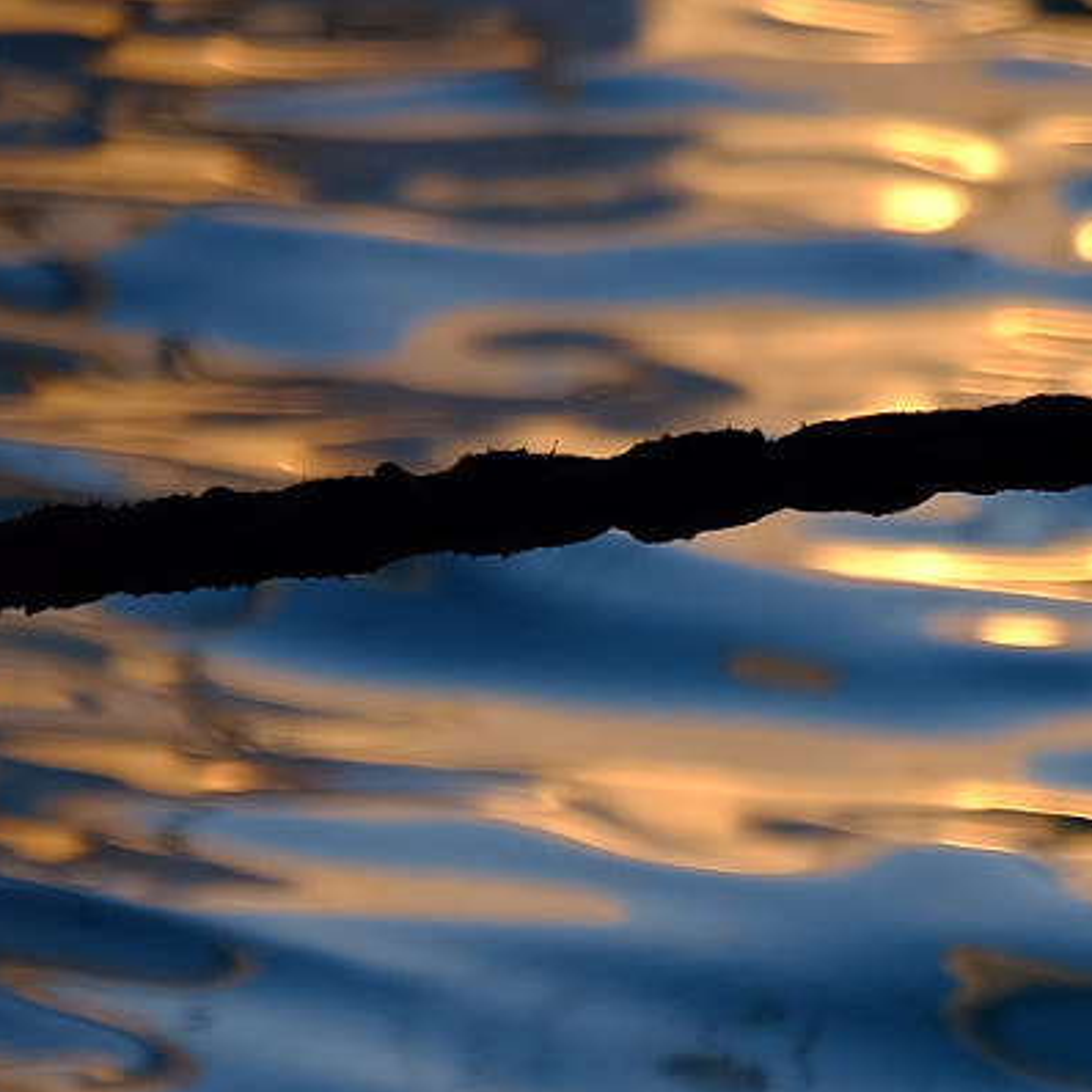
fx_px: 24805
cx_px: 1774
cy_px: 1113
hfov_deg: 2.5
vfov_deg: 2.5
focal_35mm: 695
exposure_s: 1/160
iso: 250
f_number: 5.6
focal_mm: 135
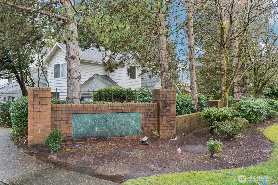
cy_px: 92
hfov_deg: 61.9
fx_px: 232
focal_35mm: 30
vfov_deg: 43.6
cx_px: 139
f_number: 9
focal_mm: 20
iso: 250
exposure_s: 1/13
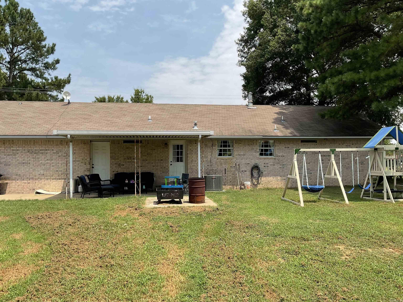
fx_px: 338
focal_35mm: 29
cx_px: 202
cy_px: 151
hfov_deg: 61.7
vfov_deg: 48.2
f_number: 1.8
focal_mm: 3
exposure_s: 1/1730
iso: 16
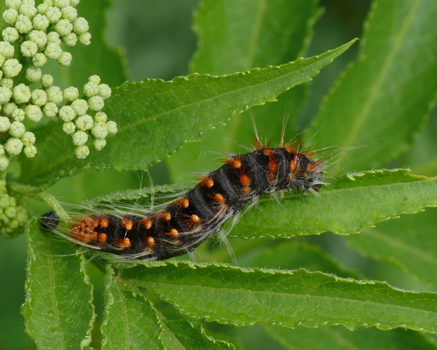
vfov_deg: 10.4
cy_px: 200
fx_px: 1928
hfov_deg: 12.9
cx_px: 231
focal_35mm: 149
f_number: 5.6
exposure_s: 1/400
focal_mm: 24.4
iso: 100
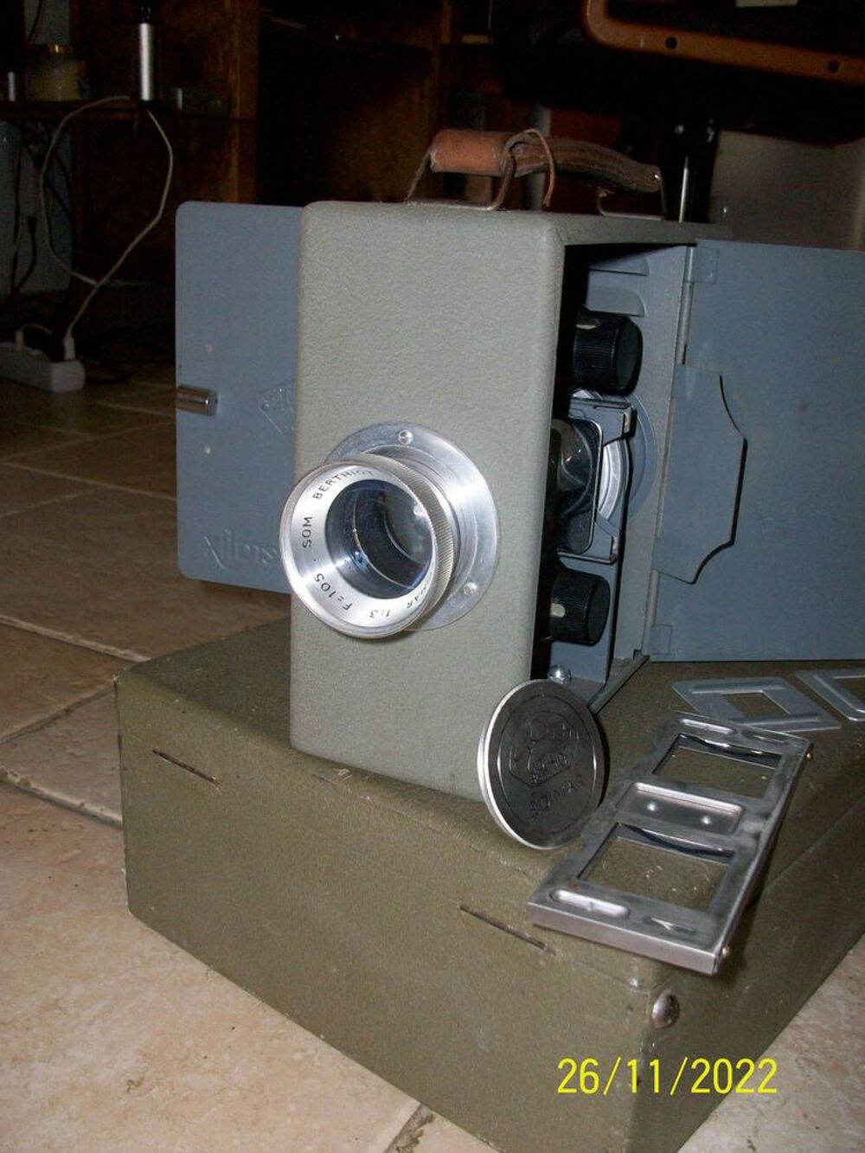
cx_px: 432
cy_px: 576
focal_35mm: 34
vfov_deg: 54.0
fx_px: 1133
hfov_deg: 41.8
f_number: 2.8
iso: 160
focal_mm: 5.7
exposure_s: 1/60
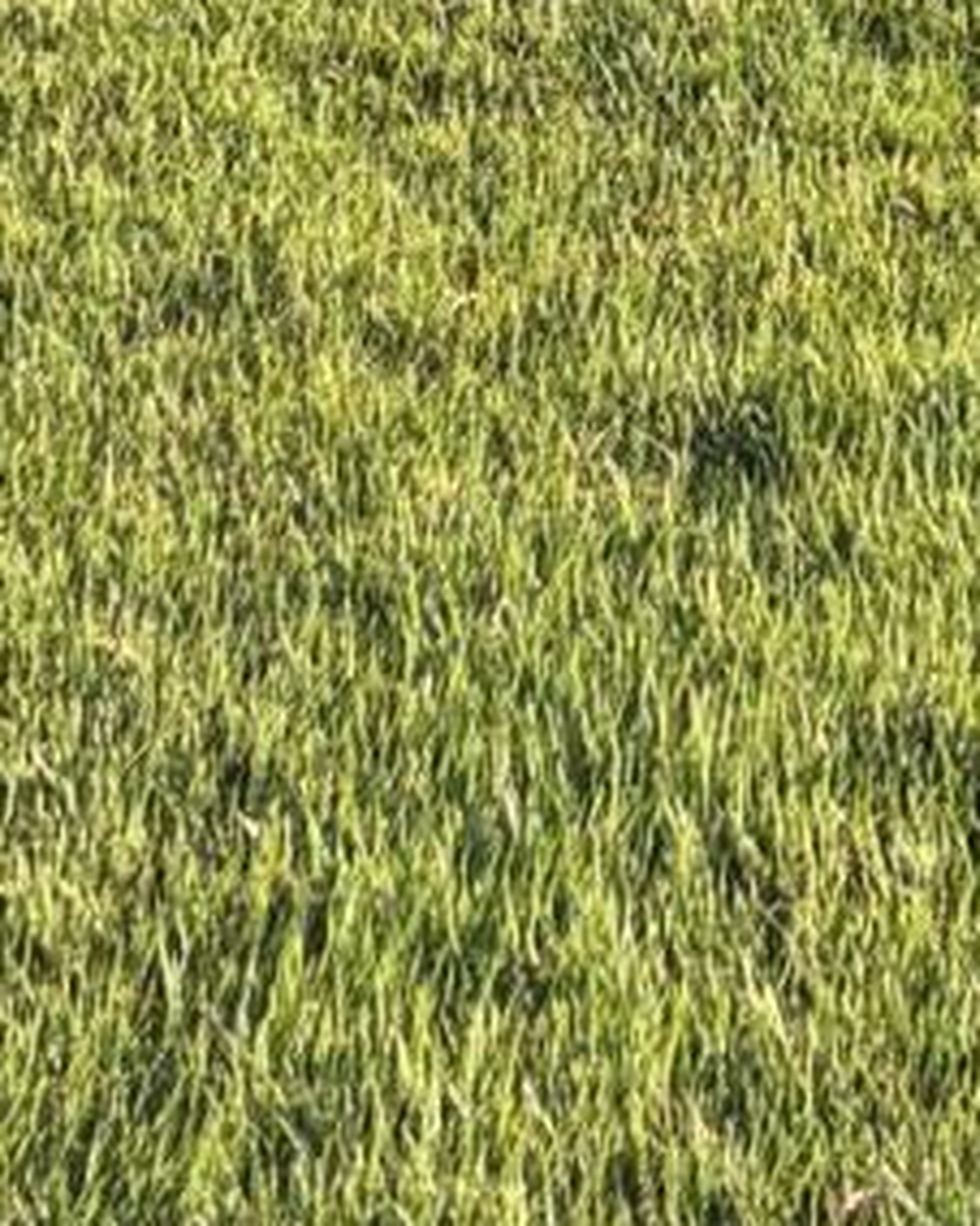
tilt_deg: -0.5
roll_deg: +0.9
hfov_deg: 8.0
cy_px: -2366
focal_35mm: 179
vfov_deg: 8.9
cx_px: 2254
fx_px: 6493
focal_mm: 5.96
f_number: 1.6
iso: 50
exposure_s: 1/1626
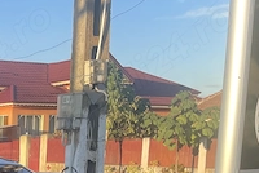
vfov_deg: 15.3
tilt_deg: -12.9
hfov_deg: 21.3
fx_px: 584
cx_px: -124
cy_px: 281
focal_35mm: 81
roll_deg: +1.1
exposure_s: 1/690
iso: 32
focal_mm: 4.2
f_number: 1.6
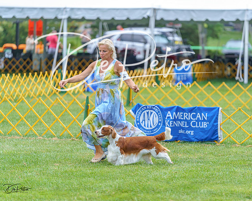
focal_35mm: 193
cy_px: 100
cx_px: 151
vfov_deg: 8.0
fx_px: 1436
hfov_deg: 10.0
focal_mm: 171
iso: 640
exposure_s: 1/640
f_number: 2.8
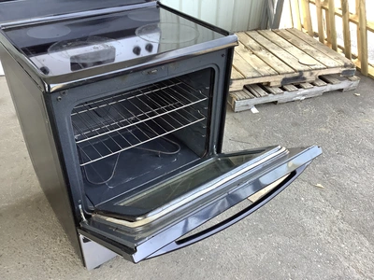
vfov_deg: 45.4
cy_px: 140
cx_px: 187
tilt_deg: -36.0
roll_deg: -0.5
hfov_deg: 58.4
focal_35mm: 31
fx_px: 335
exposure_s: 1/100
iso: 80
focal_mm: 3.3
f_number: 2.4
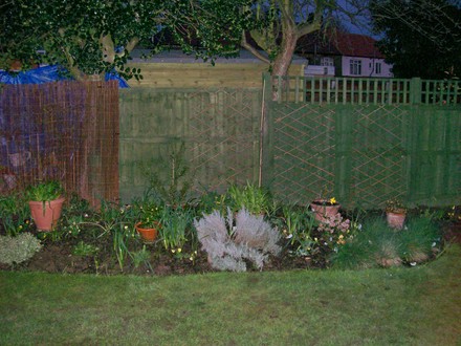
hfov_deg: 51.4
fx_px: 479
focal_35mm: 36
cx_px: 230
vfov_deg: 39.7
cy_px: 173
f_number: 2.7
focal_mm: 6
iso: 140
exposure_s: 1/64
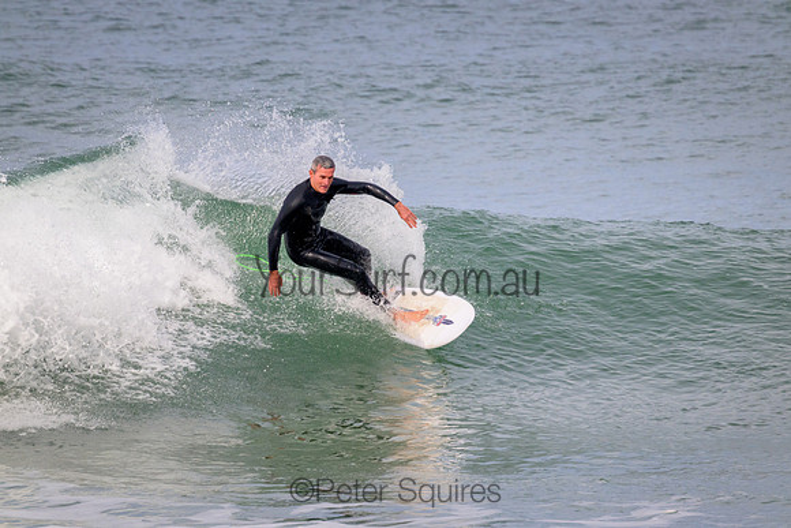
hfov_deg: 2.6
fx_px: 17581
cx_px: 396
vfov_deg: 1.7
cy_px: 264
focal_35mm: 800
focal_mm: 800
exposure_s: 1/2000
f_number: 11
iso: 1400
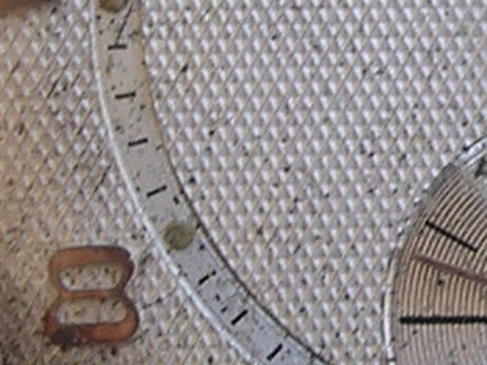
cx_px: 638
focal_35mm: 222
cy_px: 115
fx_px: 3122
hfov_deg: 8.8
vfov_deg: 6.7
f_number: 2.8
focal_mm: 5.8
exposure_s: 1/129
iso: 100
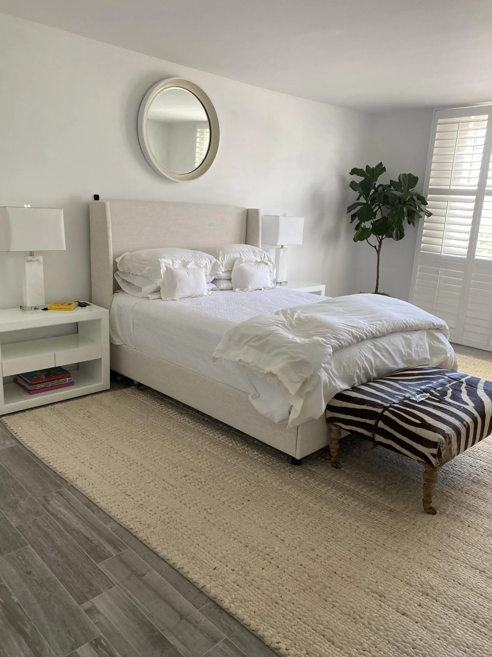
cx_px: 246
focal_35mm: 26
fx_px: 493
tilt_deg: -12.3
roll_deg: -3.5
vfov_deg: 67.3
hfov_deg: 53.1
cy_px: 328
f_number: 1.8
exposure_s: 1/120
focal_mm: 4.25
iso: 80
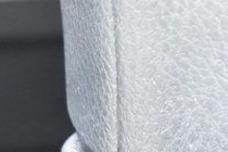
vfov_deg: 4.2
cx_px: 193
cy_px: 227
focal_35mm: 329
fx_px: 2086
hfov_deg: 6.2
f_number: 5
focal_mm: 45
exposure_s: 1/80
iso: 3200
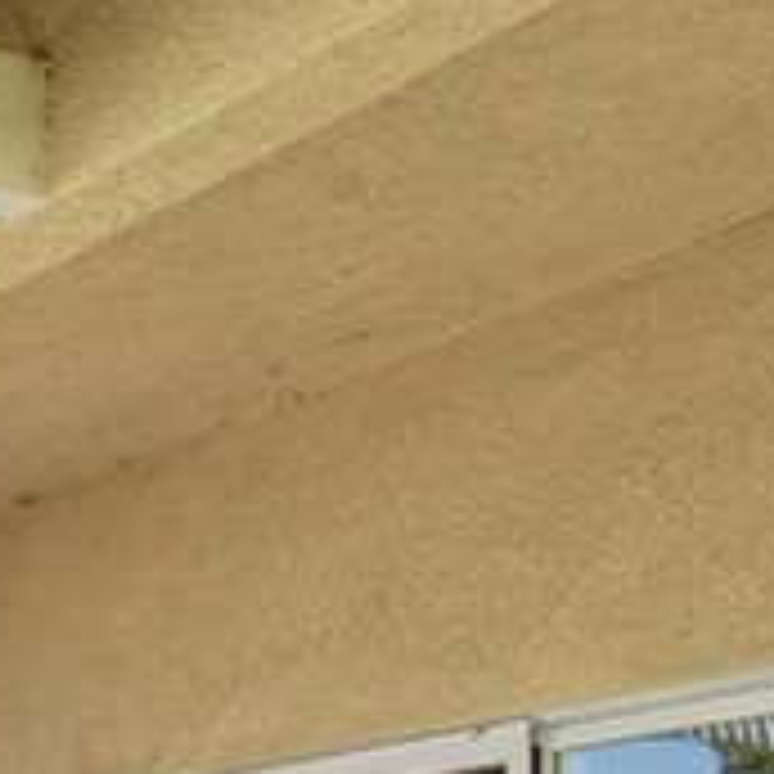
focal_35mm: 71
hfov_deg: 16.8
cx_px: -855
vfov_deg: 21.5
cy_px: 1062
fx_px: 1796
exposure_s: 1/100
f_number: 8
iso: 100
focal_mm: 14
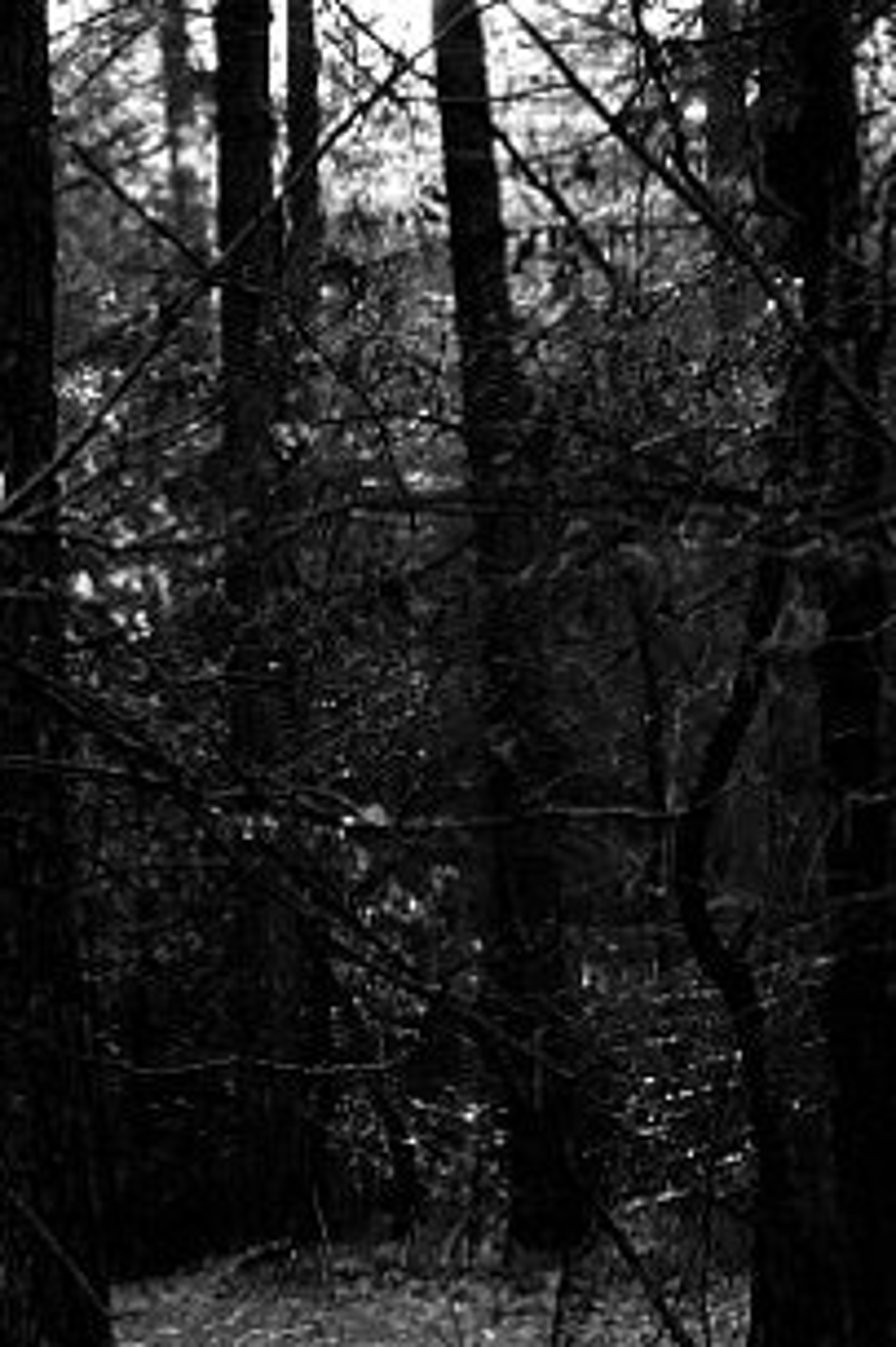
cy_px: 1413
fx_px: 8820
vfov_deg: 8.7
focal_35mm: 236
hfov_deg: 5.8
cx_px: 218
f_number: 7.1
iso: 800
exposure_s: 1/200
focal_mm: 30
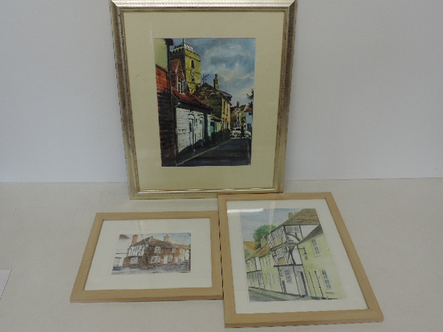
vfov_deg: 42.9
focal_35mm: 33
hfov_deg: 55.4
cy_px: 166
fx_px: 422
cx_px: 222
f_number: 3.2
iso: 320
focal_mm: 5.8
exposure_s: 1/50
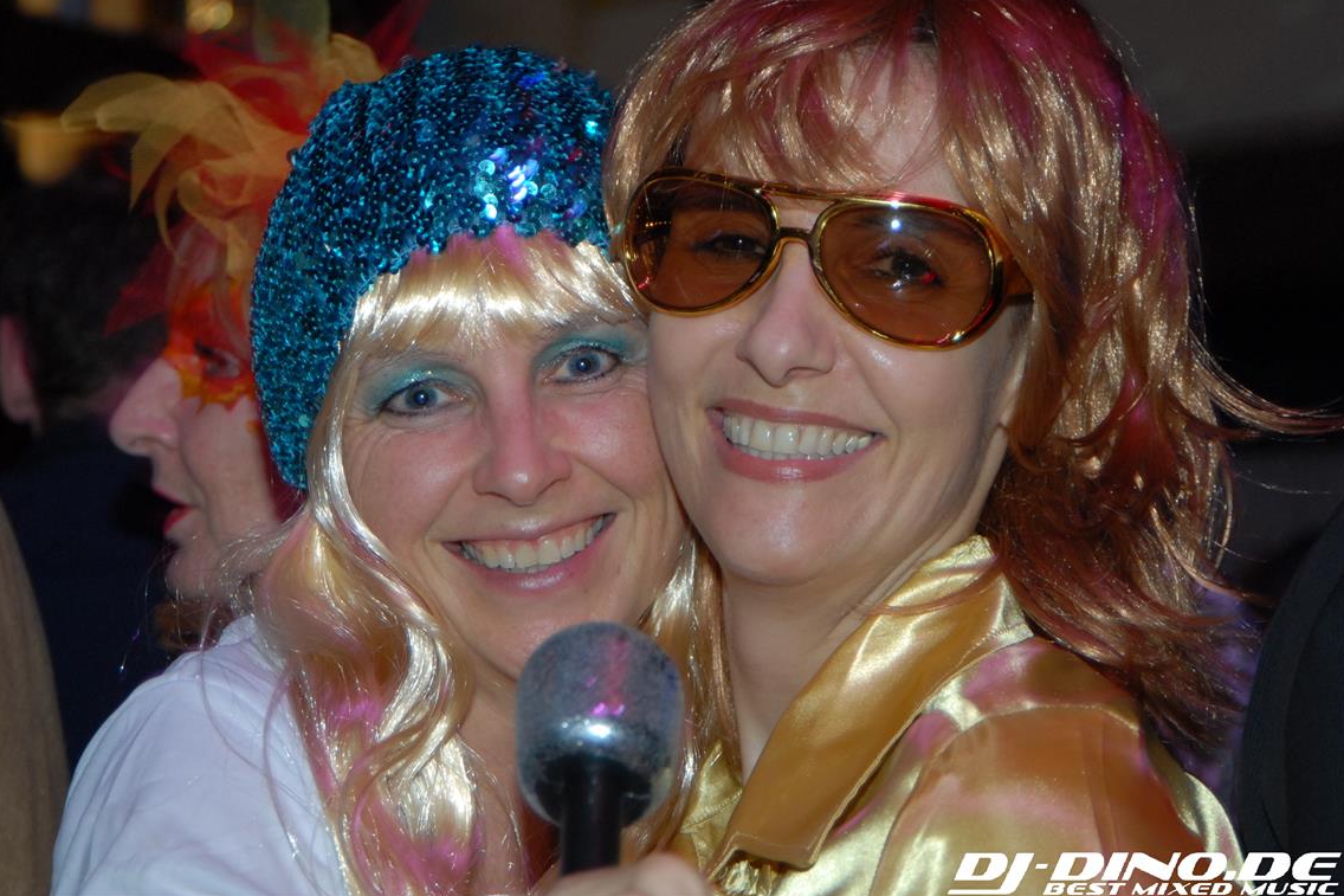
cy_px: 445
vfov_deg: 12.9
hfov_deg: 19.3
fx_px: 3956
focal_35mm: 106
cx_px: 671
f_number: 5.6
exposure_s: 1/15
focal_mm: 70
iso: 400
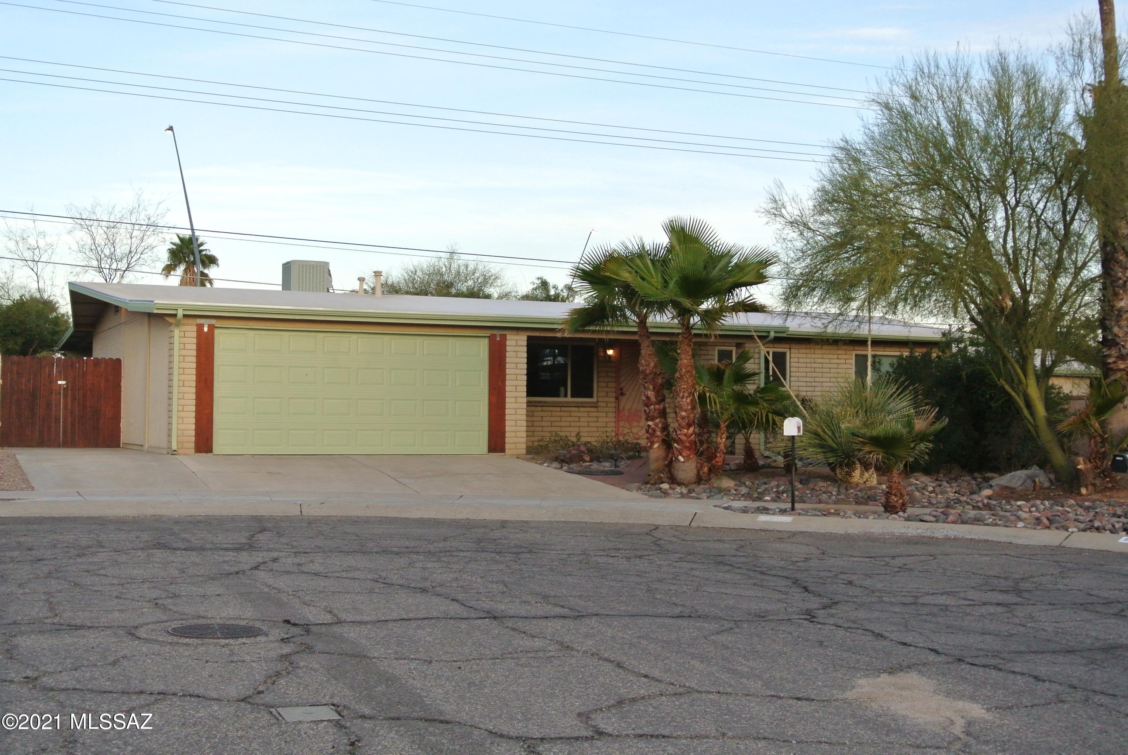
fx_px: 1537
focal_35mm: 49
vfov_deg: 27.6
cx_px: 564
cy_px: 378
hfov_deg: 40.3
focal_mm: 18.2
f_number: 4.5
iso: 640
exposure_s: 1/500
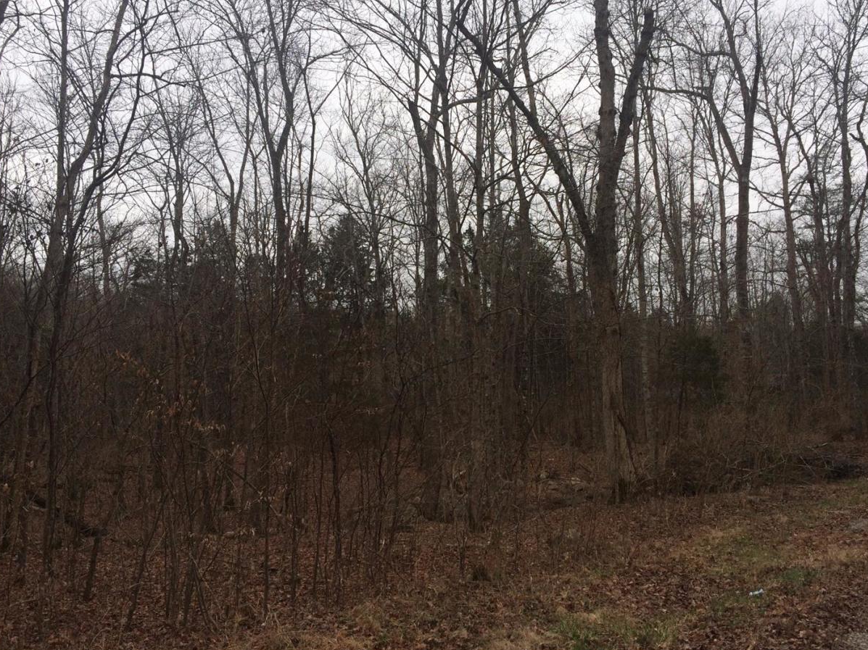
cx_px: 456
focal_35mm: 31
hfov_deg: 58.3
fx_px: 777
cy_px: 312
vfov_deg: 45.4
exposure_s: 1/651
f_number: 2.2
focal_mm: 4.15
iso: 32
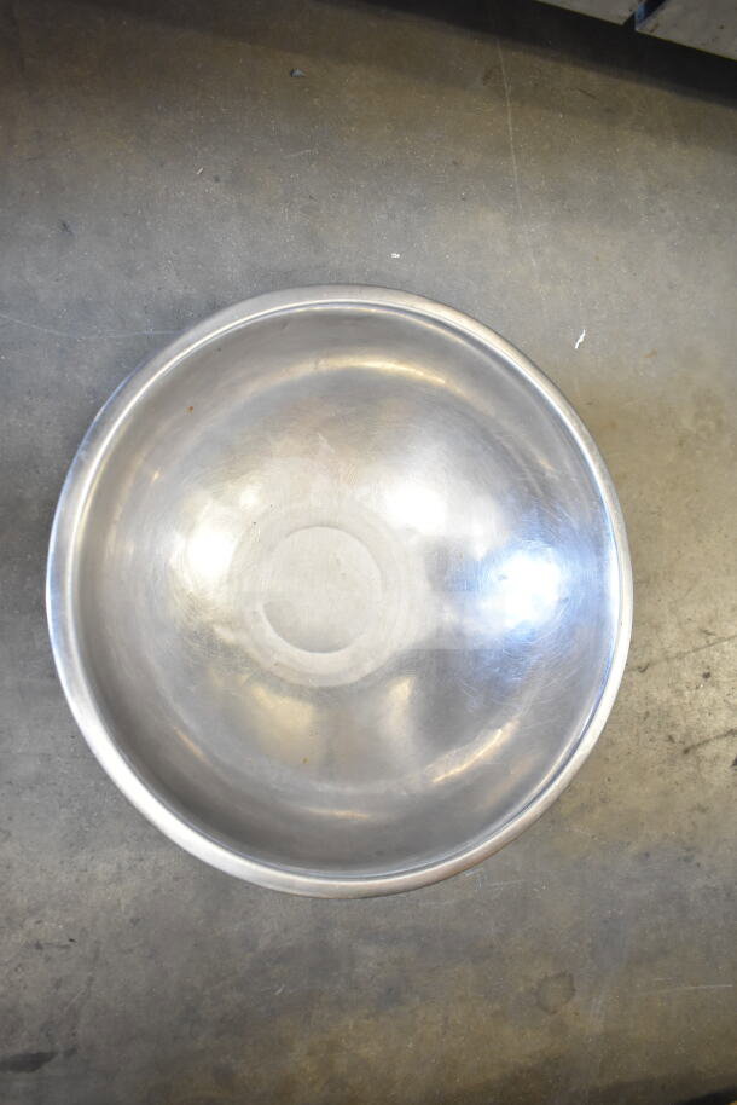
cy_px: 552
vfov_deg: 61.9
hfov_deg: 43.6
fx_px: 920
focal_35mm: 30
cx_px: 368
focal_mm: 20
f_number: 3.5
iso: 1600
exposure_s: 1/40
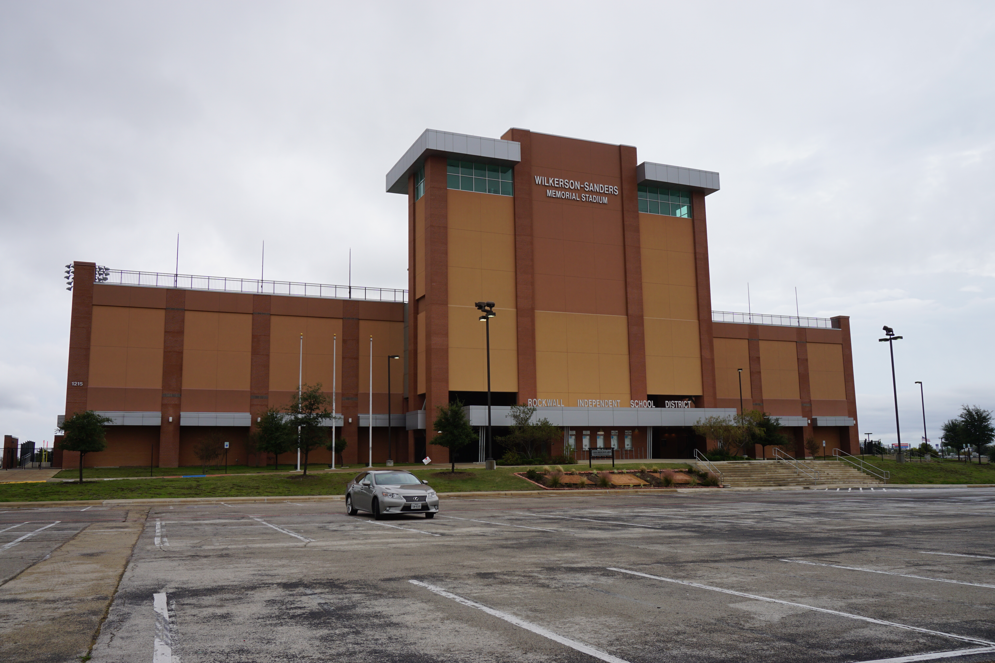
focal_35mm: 30
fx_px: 829
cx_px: 498
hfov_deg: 61.9
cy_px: 332
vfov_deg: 43.6
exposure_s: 1/100
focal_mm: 20
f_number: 9
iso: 100
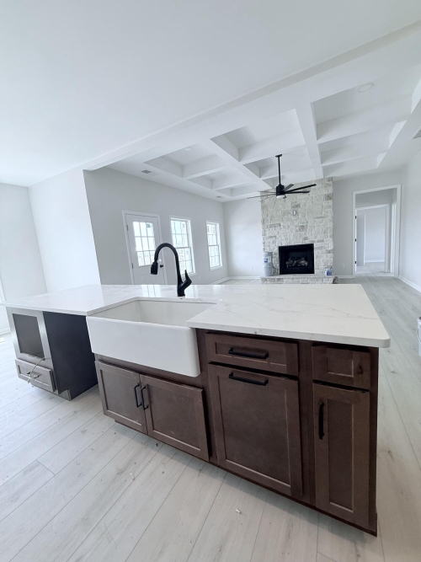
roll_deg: +4.0
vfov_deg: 102.1
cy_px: 281
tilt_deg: -7.5
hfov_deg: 85.7
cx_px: 210
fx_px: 227
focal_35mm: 14
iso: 100
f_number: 2.2
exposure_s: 1/120
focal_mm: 2.22
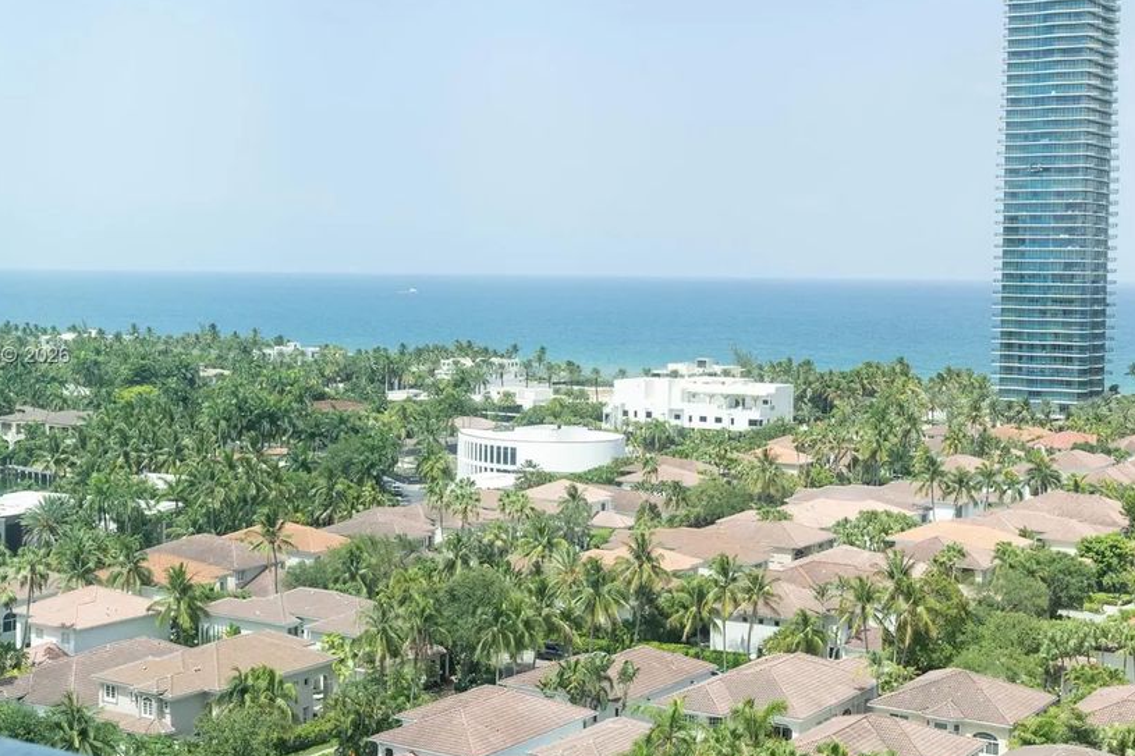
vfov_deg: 25.0
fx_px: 1702
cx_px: 506
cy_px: 356
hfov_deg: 36.8
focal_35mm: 54
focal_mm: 43
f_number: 5
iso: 640
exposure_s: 1/200
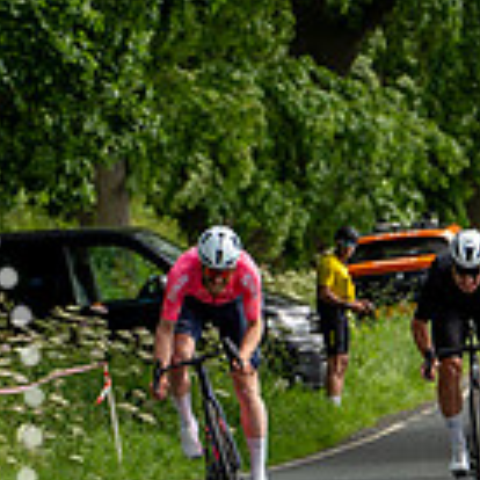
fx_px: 9648
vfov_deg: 2.8
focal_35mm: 615
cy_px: 245
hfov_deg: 2.8
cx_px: 235
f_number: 4
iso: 250
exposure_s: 1/1000
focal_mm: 155
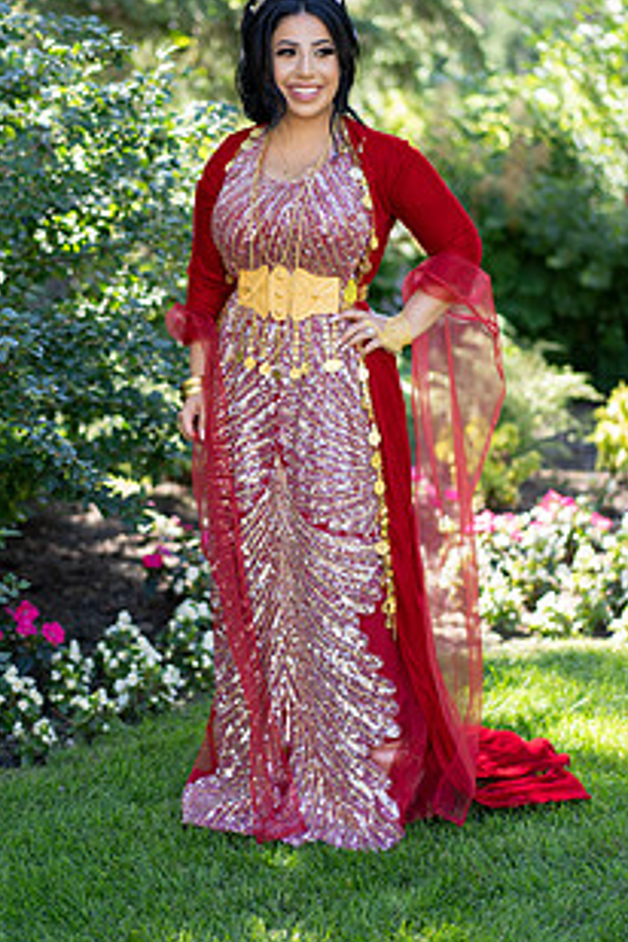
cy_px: 348
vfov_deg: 25.3
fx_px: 2093
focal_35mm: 80
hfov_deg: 17.1
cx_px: 296
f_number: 1.8
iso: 100
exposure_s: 1/250
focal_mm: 55
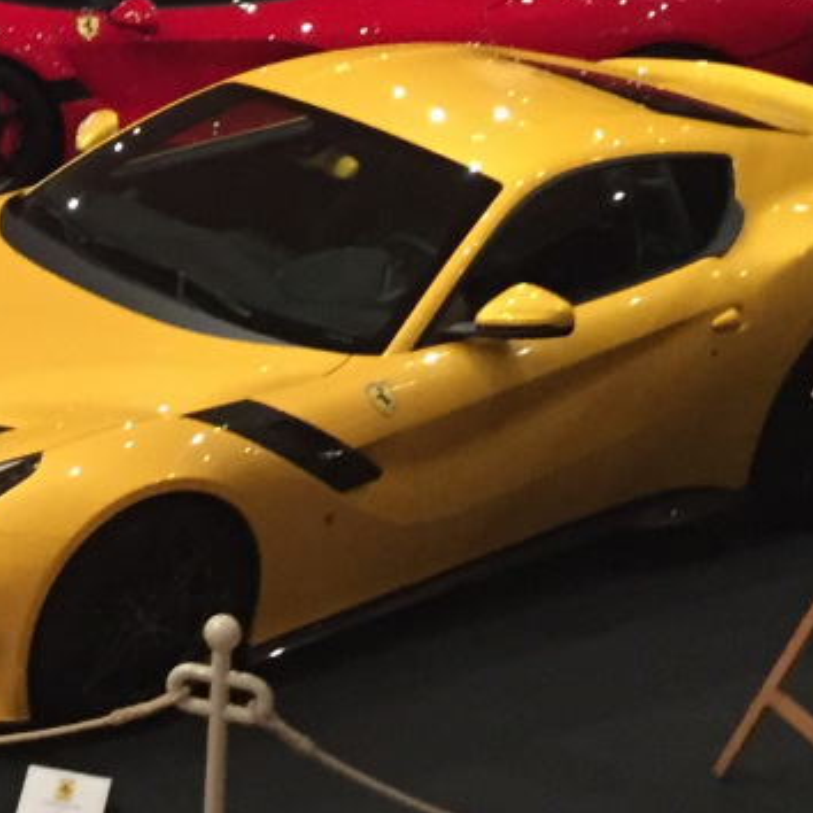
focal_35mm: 116
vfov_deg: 14.8
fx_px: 3082
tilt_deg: -16.1
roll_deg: +0.4
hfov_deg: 13.8
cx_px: -505
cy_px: 44
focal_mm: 4.15
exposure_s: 1/17
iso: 250
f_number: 2.2
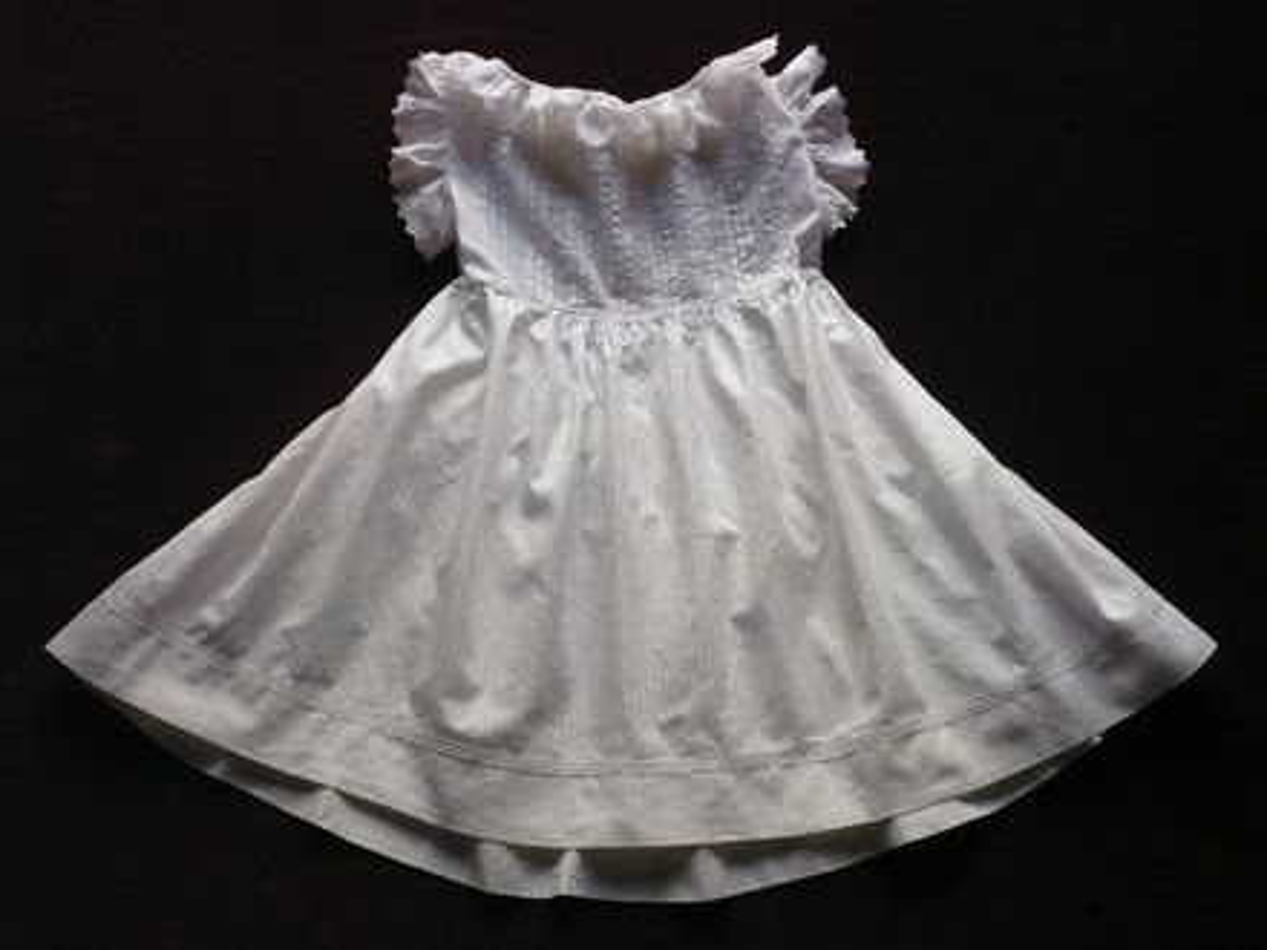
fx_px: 1281
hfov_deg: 52.6
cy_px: 475
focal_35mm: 35
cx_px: 634
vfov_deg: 40.7
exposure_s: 1/400
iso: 400
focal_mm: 5.8
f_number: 2.8
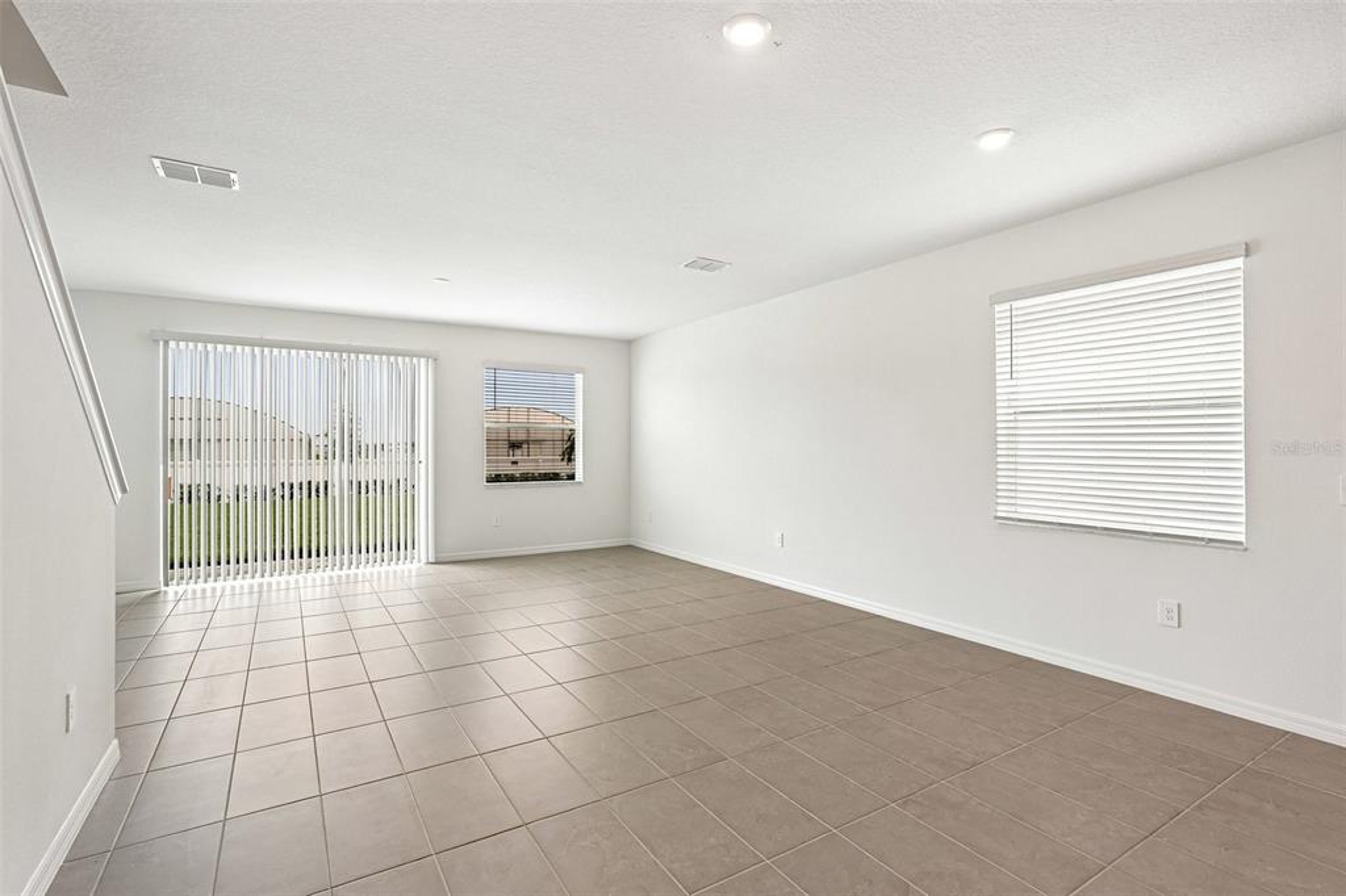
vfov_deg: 73.7
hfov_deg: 96.8
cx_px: 673
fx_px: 598
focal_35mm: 16
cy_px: 448
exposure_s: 1/80
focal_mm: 16
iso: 400
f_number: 8
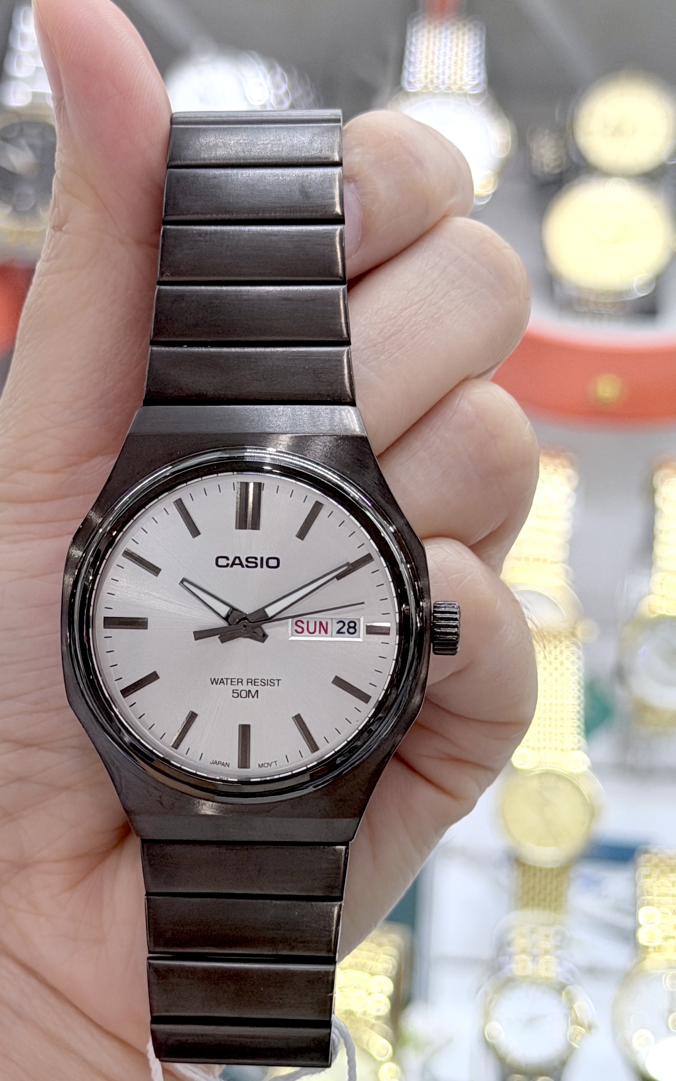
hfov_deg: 15.2
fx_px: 2535
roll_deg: -0.4
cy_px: 632
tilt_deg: -37.9
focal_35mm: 86
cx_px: 215
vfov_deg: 24.1
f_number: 1.78
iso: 80
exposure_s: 1/100
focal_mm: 6.76
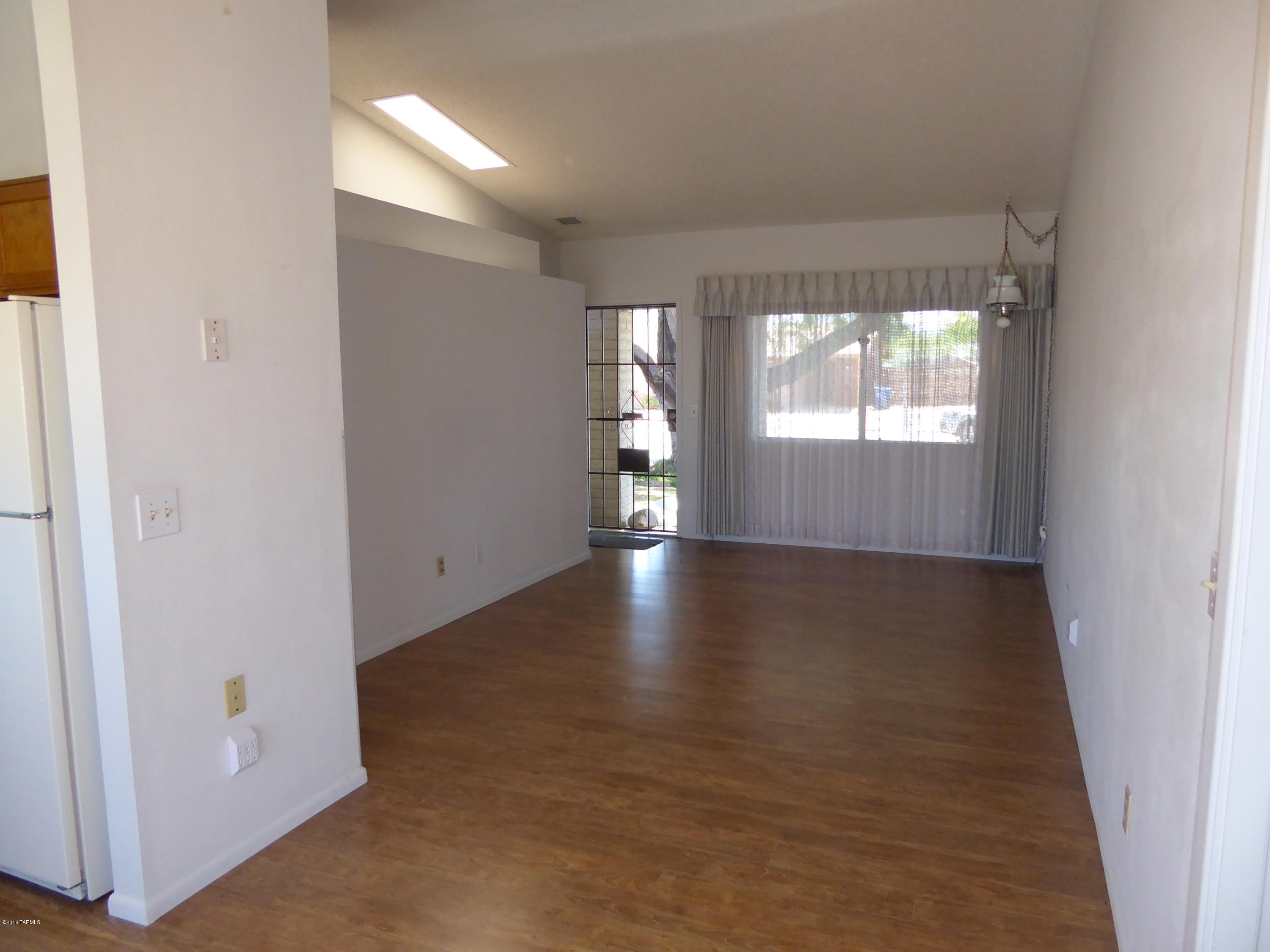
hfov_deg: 71.6
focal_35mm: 24
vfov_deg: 56.8
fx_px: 881
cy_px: 476
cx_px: 635
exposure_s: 1/60
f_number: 3.3
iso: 400
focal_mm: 4.3
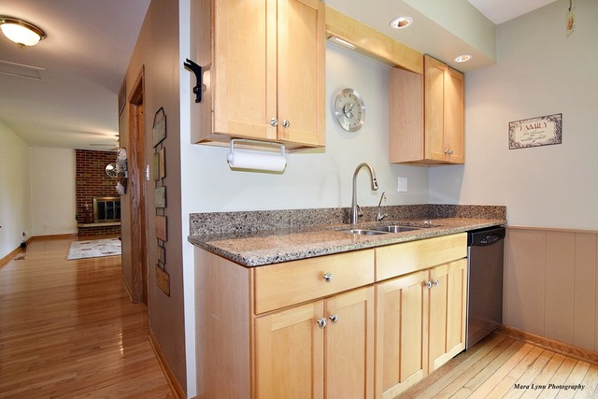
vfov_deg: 72.1
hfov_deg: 95.0
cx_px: 299
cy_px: 200
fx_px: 274
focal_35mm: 16
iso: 800
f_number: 5
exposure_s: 1/100
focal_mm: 11
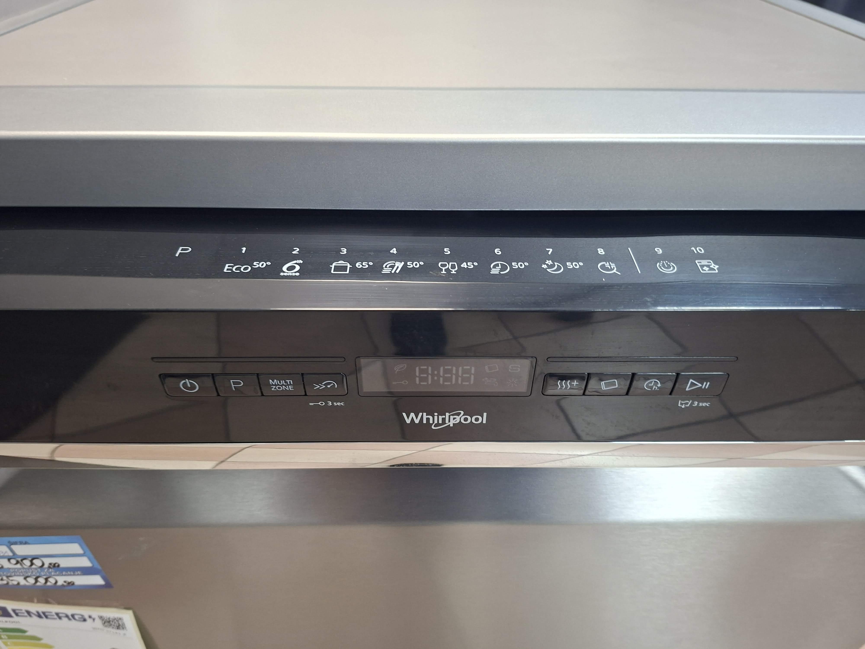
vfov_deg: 58.9
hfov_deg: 73.9
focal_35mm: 23
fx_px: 575
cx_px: 432
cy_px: 324
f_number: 1.8
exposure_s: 1/33
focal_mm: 5.54
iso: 320
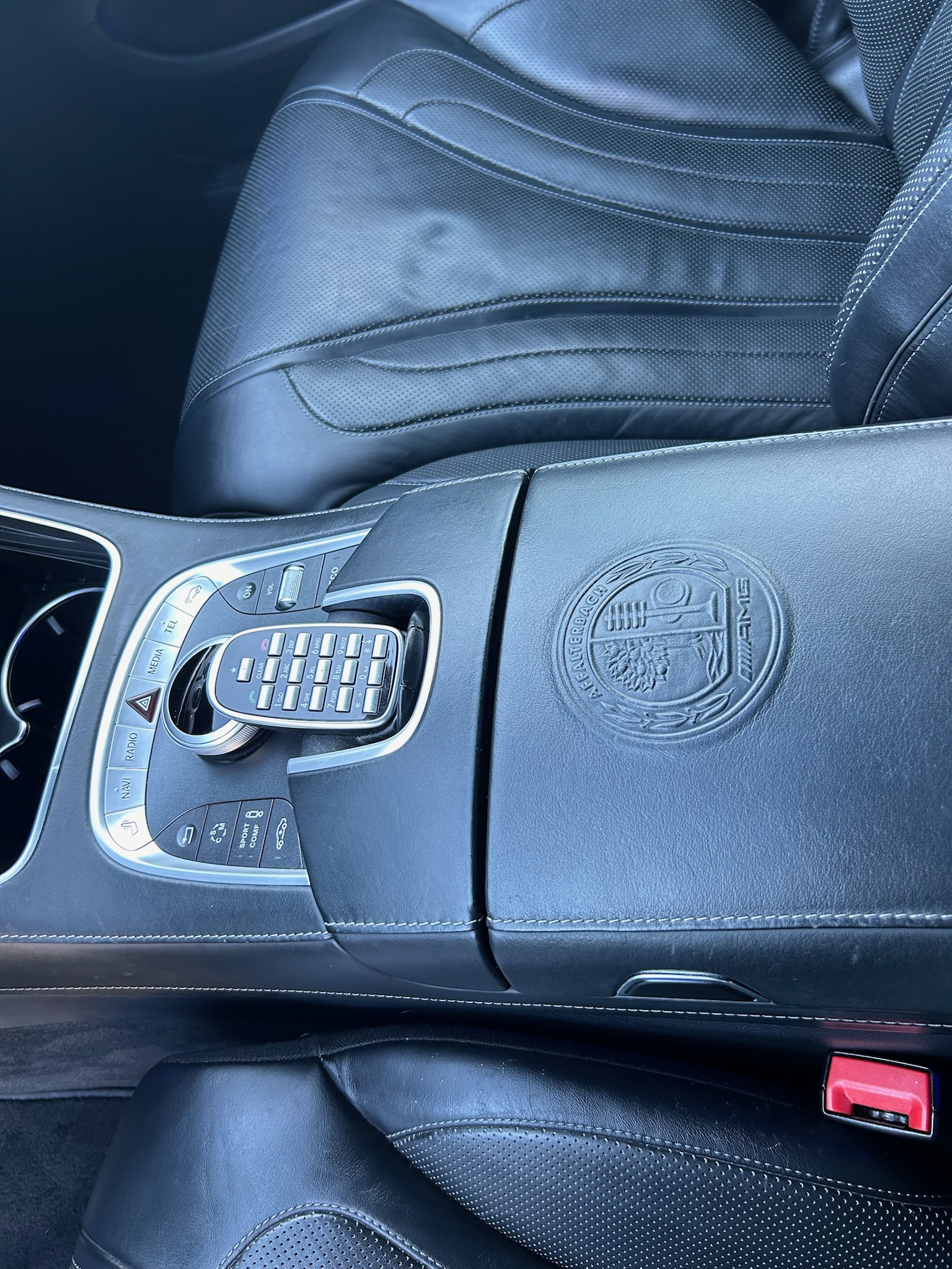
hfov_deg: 53.1
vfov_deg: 67.3
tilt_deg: -60.9
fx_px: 953
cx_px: 476
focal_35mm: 26
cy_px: 634
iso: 160
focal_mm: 5.7
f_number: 1.5
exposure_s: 1/60
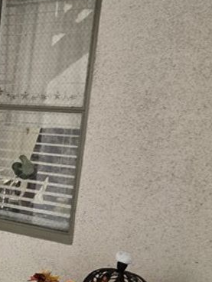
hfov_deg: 16.1
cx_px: -96
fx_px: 694
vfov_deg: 22.6
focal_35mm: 85
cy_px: 241
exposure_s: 1/120
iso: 320
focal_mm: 5.4
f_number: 1.8
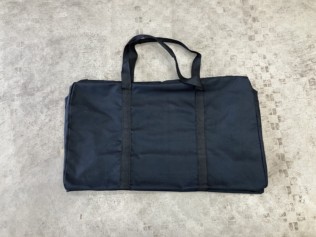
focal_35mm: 28
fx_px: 256
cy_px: 118
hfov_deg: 63.4
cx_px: 158
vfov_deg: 49.7
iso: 100
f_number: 1.8
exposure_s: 1/60
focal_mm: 3.99
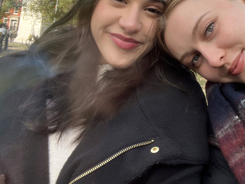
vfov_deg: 37.4
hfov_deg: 48.3
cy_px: 40
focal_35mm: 37
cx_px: 182
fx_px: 262
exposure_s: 1/318
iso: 32
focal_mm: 2.71
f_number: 2.2
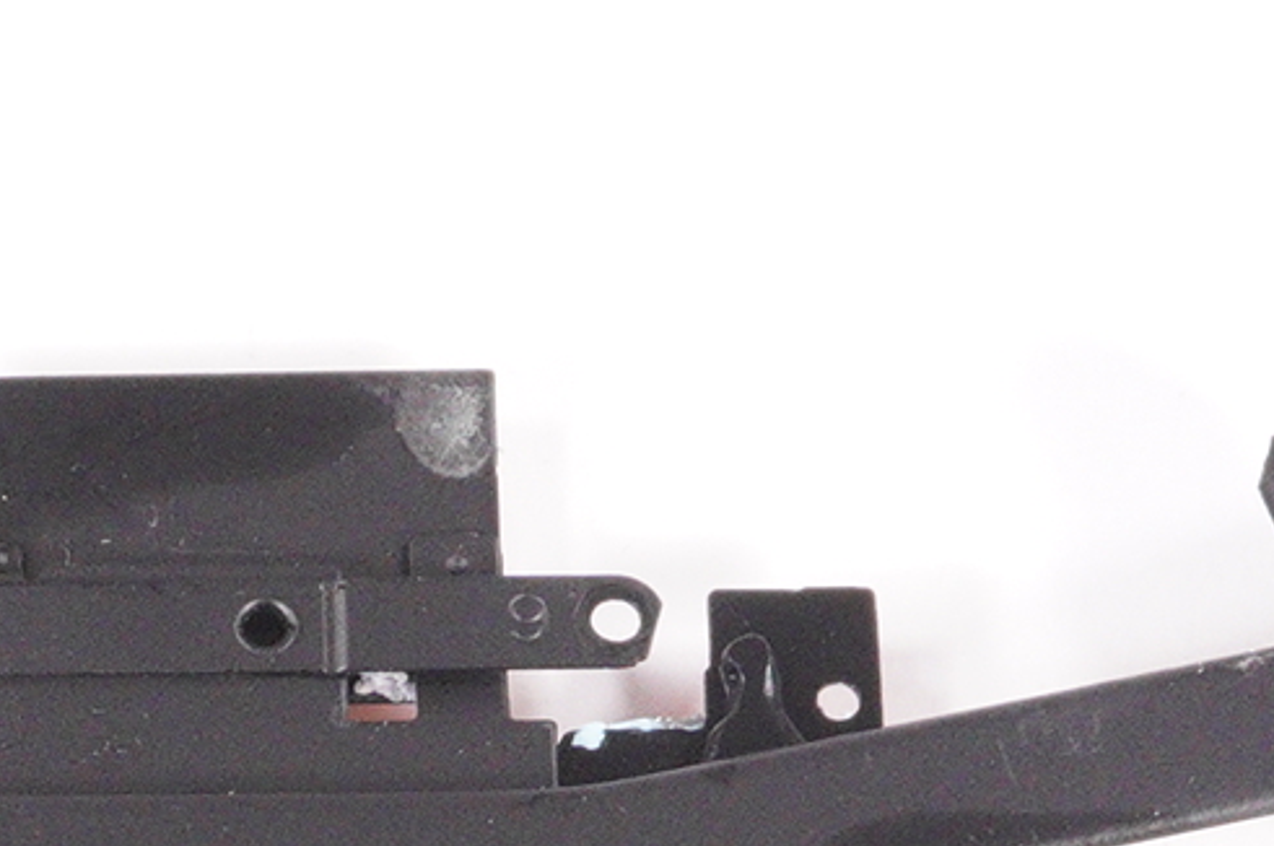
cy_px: 1700
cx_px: -464
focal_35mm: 239
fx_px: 8447
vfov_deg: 5.6
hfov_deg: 8.5
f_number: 6.3
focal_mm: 26
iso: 1600
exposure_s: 1/320
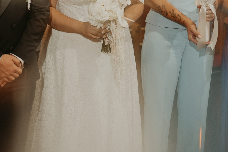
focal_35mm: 96
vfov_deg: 14.0
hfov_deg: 20.8
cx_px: 22
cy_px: -1
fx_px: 608
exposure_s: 1/400
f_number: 1.4
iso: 640
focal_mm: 35
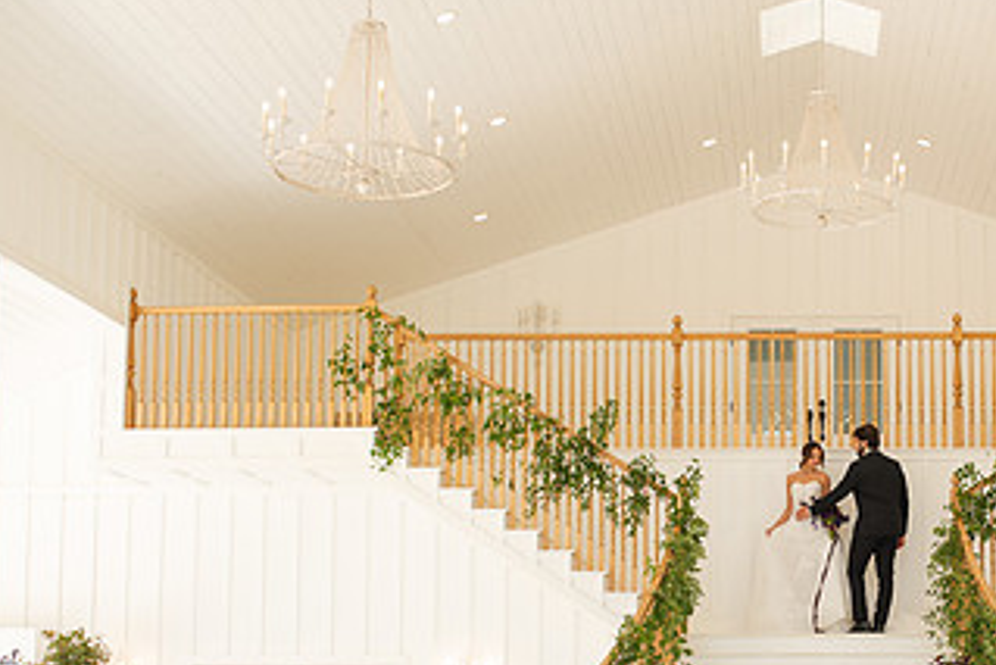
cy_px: 589
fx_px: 1854
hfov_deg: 29.5
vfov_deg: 20.0
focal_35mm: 67
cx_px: 773
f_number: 3.2
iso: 100
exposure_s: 1/320
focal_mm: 35
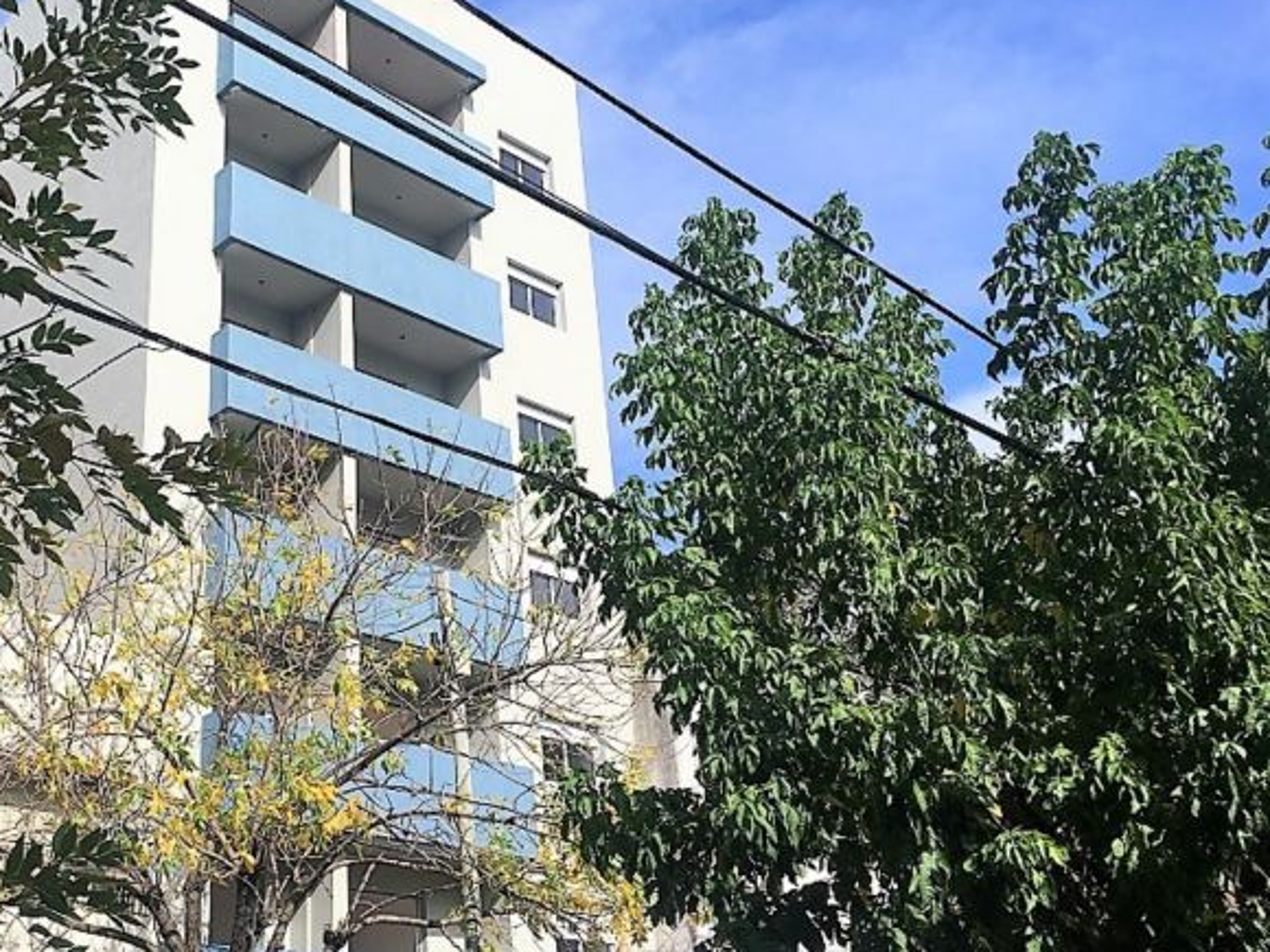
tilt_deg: +23.9
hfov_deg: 45.9
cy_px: 488
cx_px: 399
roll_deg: +1.1
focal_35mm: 40
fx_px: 1468
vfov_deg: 36.0
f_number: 2.2
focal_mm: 4.15
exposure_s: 1/2198
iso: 25
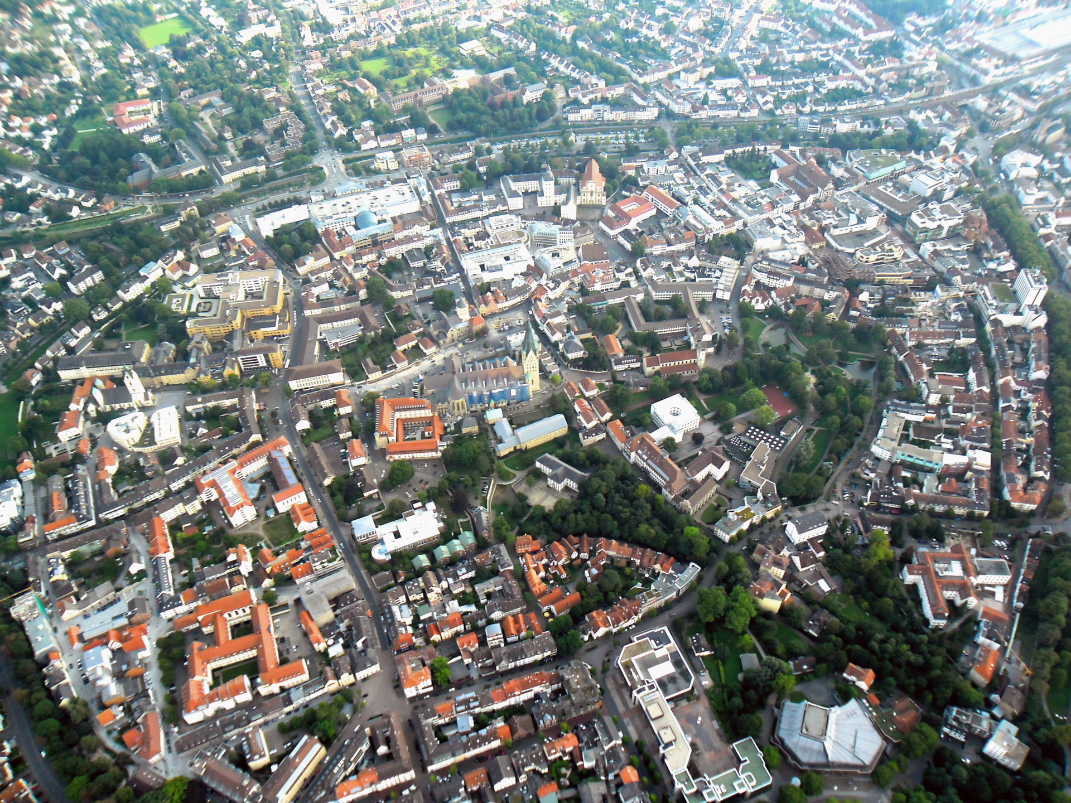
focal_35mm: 27
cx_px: 536
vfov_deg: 51.4
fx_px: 835
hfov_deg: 65.3
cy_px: 402
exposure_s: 1/206
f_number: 3.5
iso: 80
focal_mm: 4.9
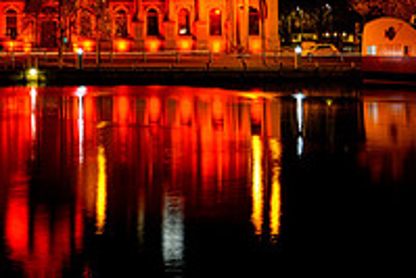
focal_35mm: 100
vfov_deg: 13.5
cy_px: -8
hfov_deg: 19.1
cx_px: -100
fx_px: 1156
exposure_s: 5
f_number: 8
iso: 64
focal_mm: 30
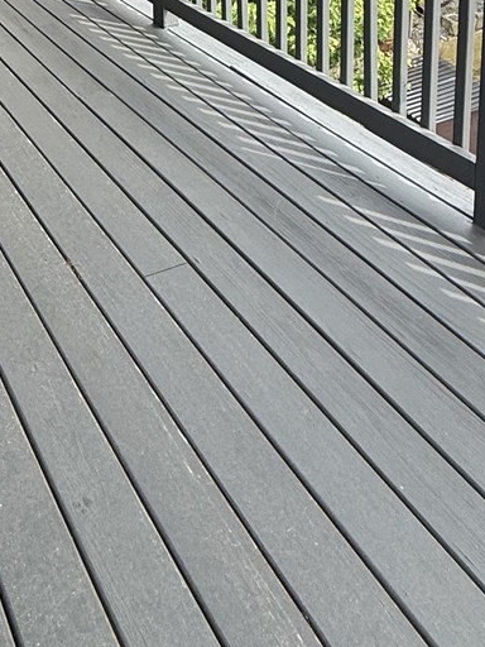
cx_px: 68
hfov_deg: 32.9
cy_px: -136
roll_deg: +1.3
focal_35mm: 42
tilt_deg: -8.5
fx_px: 785
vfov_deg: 35.1
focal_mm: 2.22
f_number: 2.2
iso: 50
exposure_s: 1/672
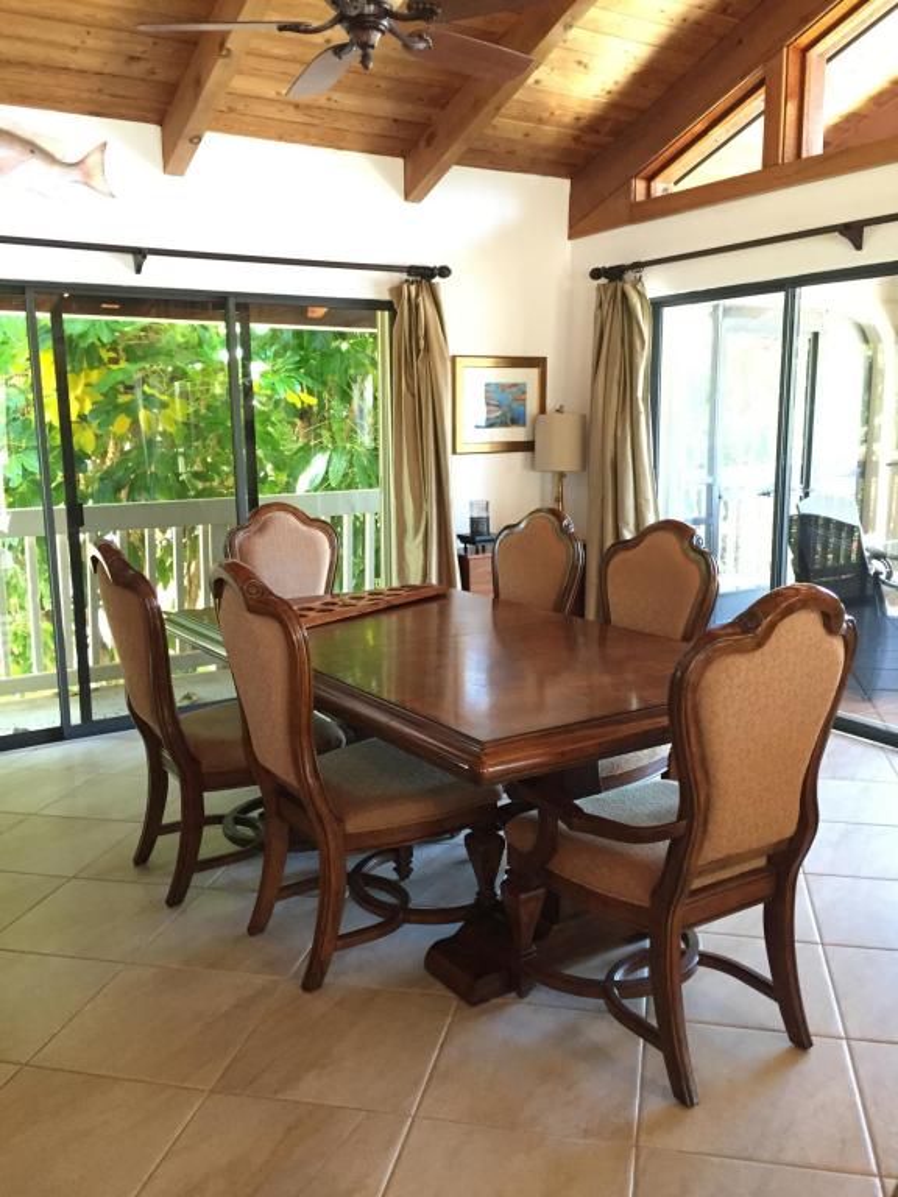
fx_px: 1003
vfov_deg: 61.7
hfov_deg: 48.2
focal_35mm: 29
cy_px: 598
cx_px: 449
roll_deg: +1.5
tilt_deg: -8.5
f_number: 2.2
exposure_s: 1/30
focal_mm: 4.15
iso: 250
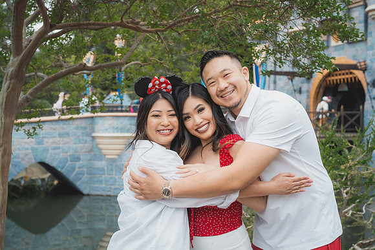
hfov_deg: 39.6
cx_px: 188
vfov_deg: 27.0
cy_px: 125
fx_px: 521
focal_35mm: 50
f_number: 4.5
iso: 250
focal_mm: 50
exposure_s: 1/160
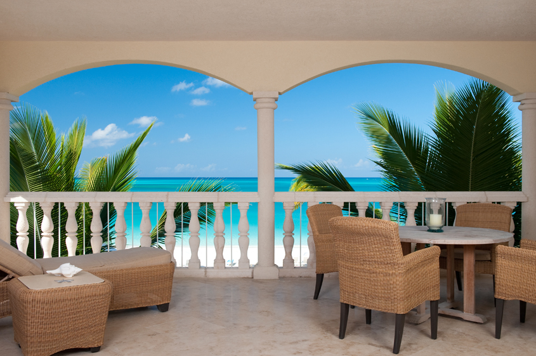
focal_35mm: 33
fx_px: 491
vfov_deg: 39.9
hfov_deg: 57.3
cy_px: 173
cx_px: 265
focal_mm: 31
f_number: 8
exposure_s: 1/200
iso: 320
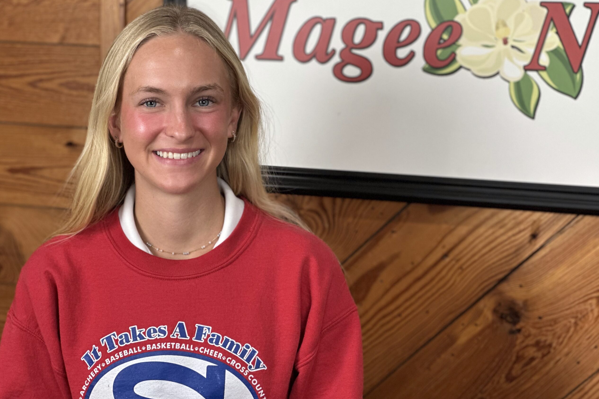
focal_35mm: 81
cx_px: 299
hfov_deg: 25.1
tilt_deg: -7.0
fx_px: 1348
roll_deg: -2.0
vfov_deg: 16.9
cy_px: 203
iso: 200
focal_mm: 9
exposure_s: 1/40
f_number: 2.8
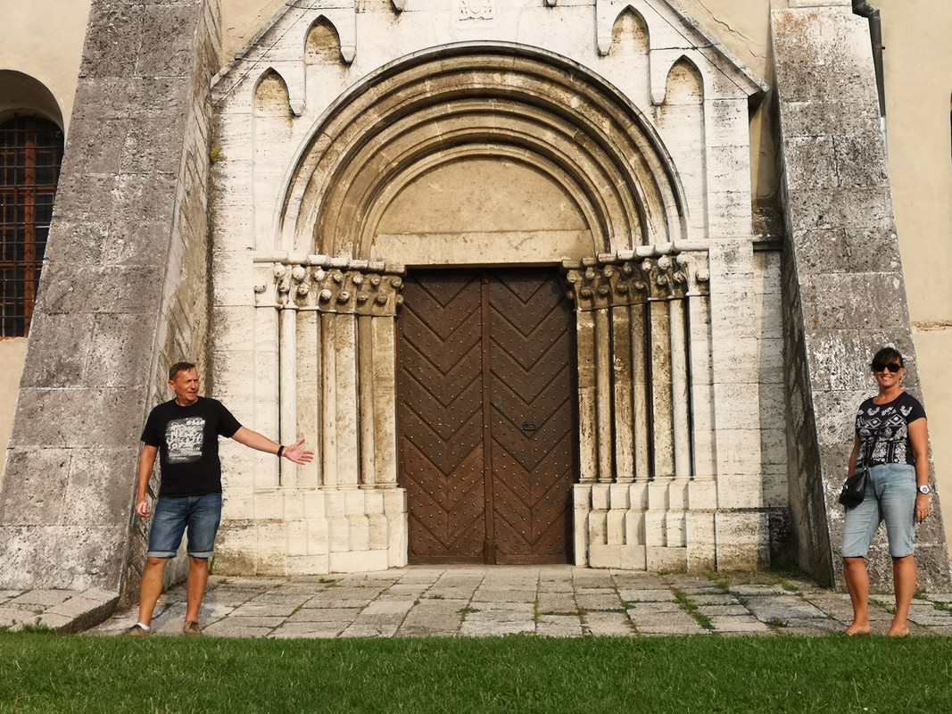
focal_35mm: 52
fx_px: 1430
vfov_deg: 28.0
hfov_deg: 36.8
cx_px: 476
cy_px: 357
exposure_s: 1/1033
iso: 50
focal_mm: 3.95
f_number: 1.8
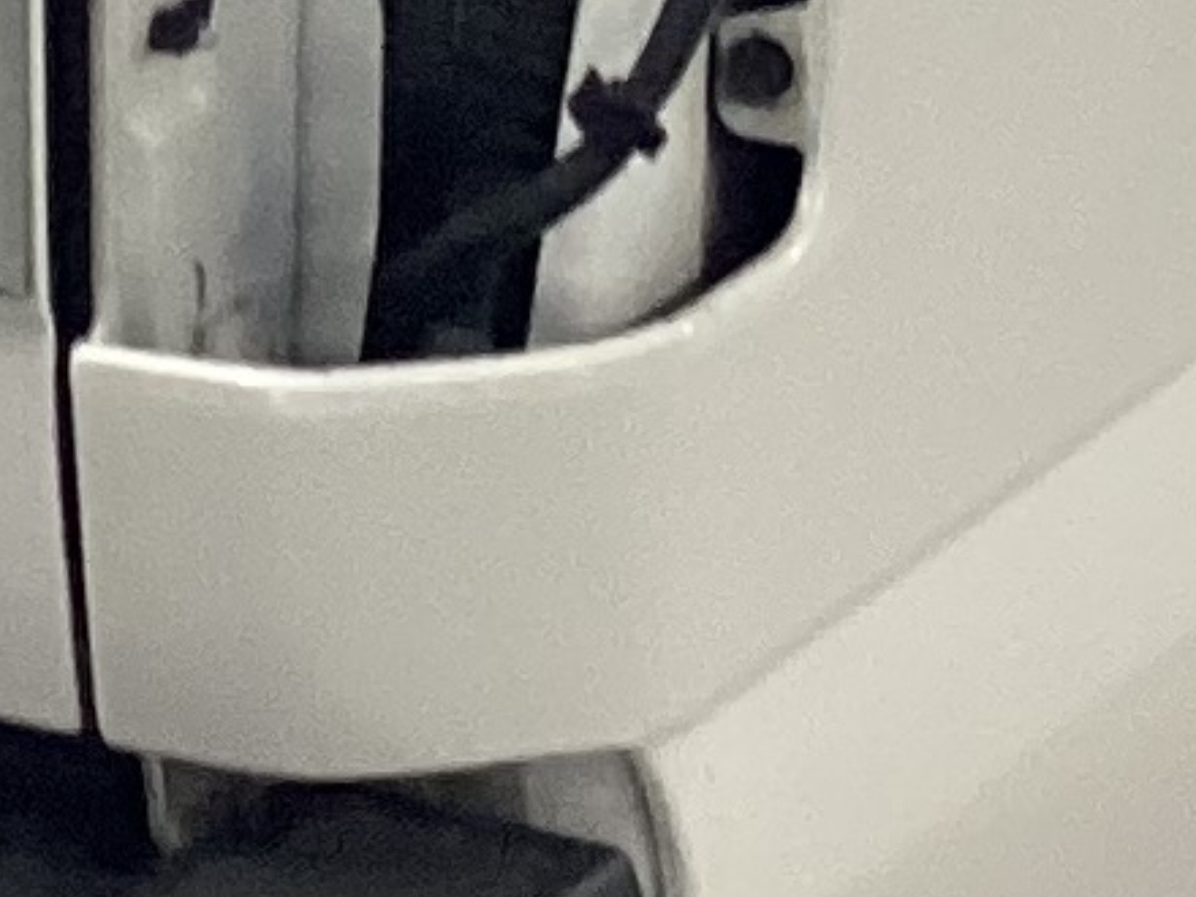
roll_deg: -0.1
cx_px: -416
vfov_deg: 6.3
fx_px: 7947
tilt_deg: -14.3
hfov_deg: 8.5
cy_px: -875
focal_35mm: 230
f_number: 2.4
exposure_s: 1/60
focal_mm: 3.3
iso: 160
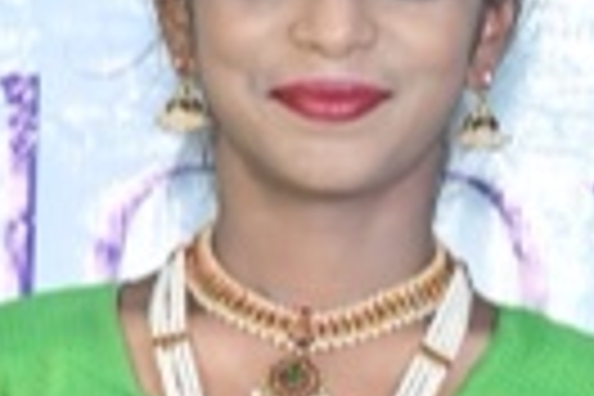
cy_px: 405
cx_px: 522
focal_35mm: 484
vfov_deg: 2.8
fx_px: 7985
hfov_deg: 4.3
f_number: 6.3
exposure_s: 1/160
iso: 800
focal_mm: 64
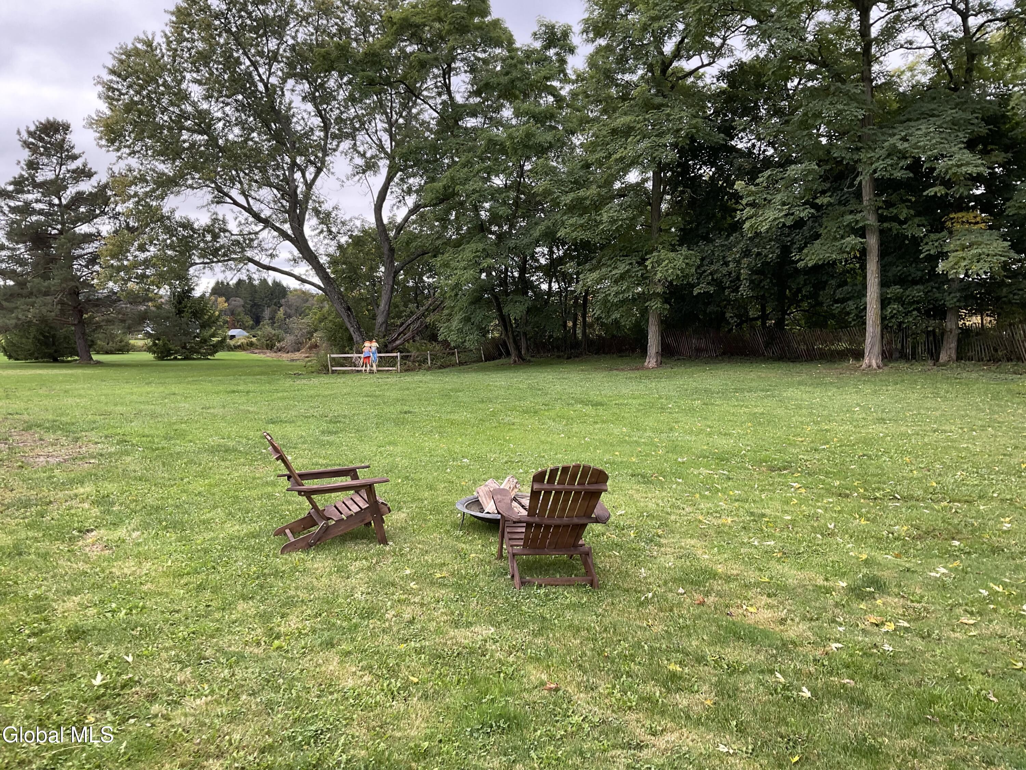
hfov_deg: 61.7
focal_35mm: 29
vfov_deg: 48.2
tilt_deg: -5.1
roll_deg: +0.7
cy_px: 385
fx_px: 860
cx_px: 513
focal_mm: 3
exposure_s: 1/122
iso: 25
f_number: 1.8
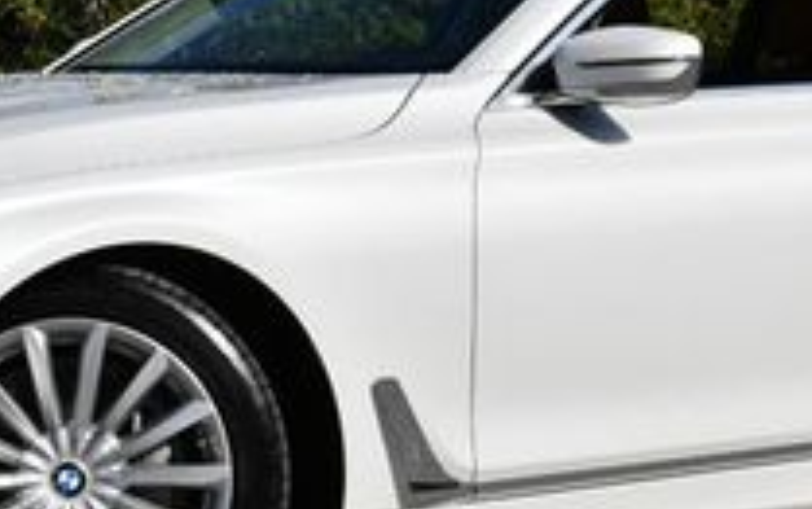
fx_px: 3322
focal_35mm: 150
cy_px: -23
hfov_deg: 13.9
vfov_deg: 8.7
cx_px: 482
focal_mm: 24
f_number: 9
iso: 100
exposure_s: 1/320
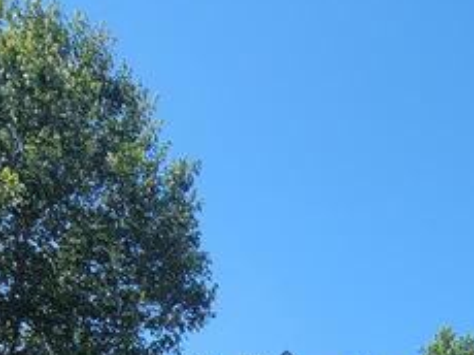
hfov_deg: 30.9
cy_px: 615
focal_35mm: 58
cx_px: 470
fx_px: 793
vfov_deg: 19.6
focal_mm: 2.2
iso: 50
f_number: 2.2
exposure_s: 1/763
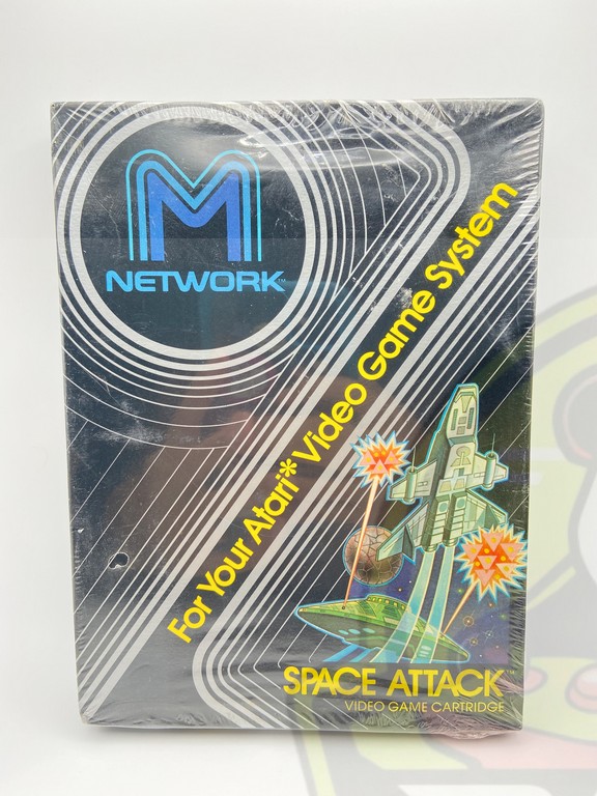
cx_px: 298
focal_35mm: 26
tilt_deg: -20.2
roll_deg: +0.3
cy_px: 398
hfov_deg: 53.1
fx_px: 598
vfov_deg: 67.3
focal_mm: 4.25
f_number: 1.8
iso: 80
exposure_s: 1/122
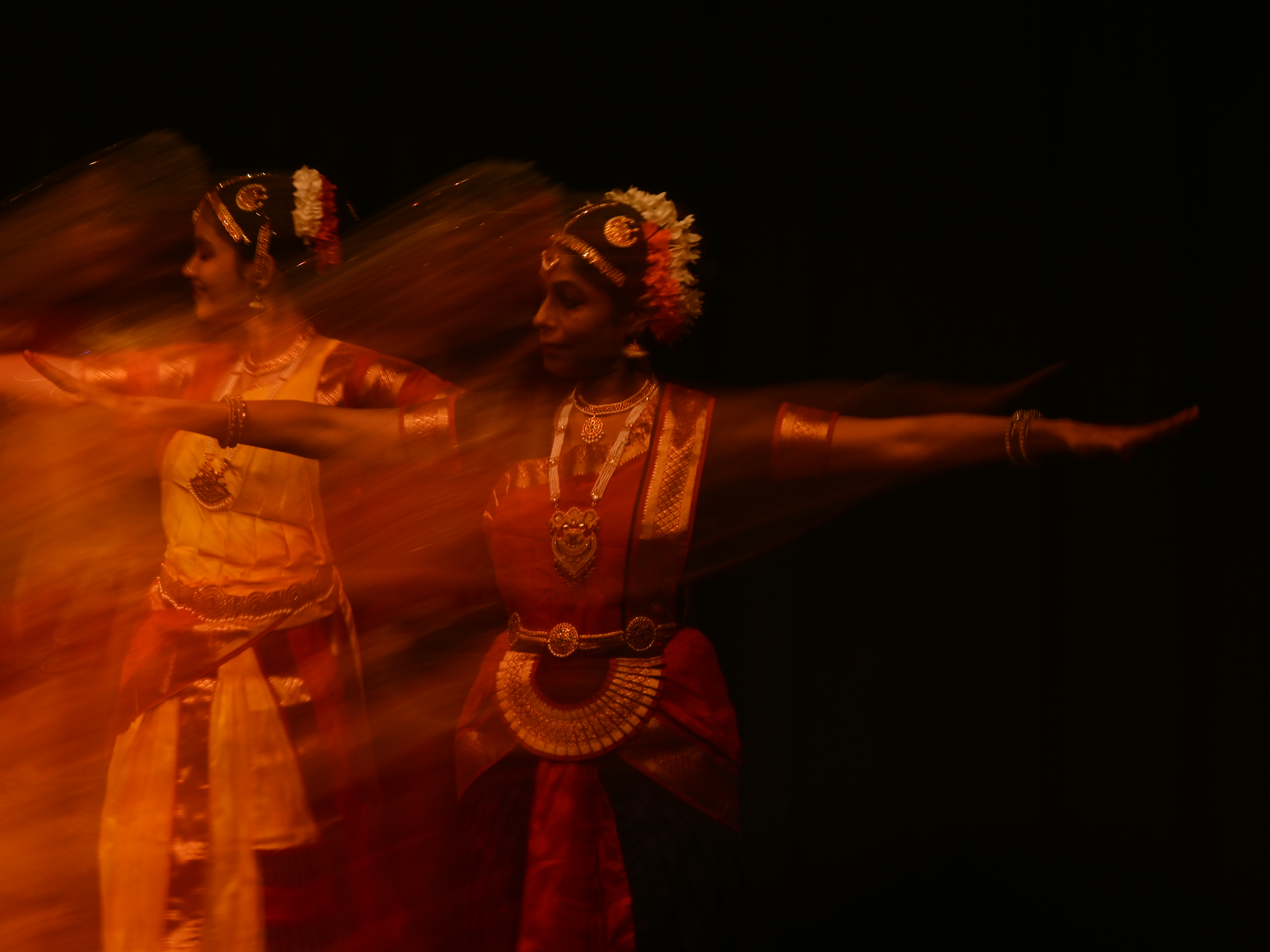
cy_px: 447
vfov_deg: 6.3
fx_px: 8622
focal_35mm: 235
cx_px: 506
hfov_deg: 8.4
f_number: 22
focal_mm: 130
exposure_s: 1/2
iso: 100
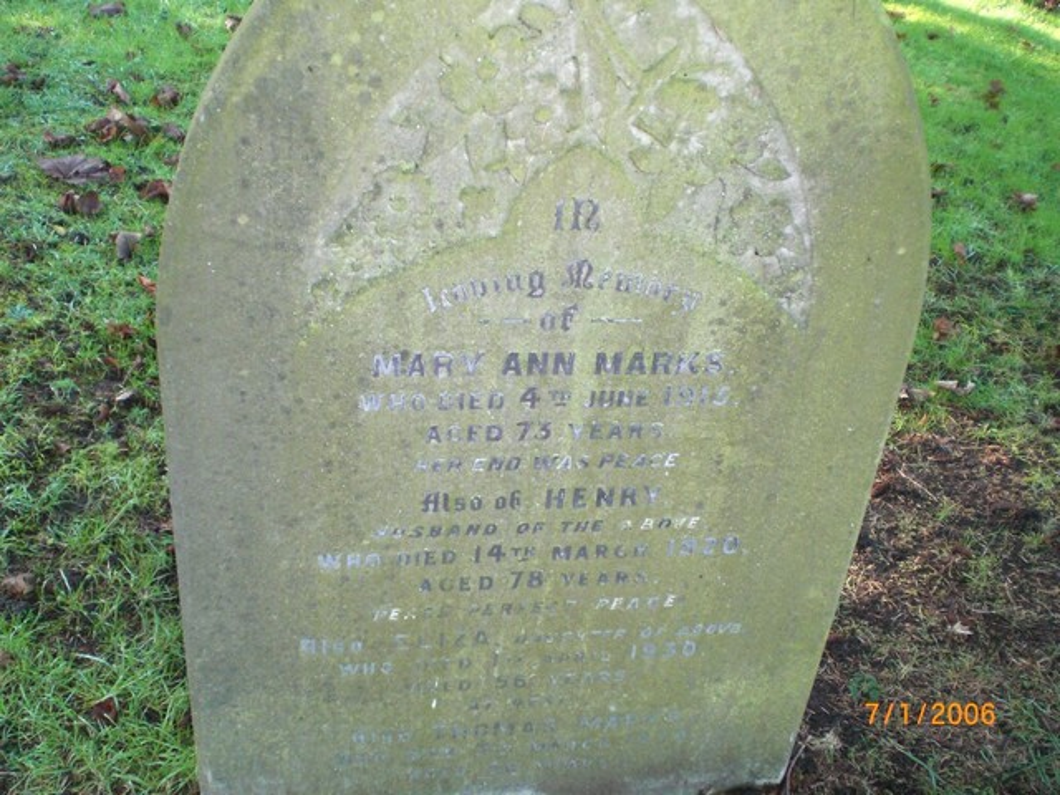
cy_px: 398
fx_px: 1164
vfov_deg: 37.7
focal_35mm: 38
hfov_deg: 49.0
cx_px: 530
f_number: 3.1
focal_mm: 6.3
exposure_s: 1/60
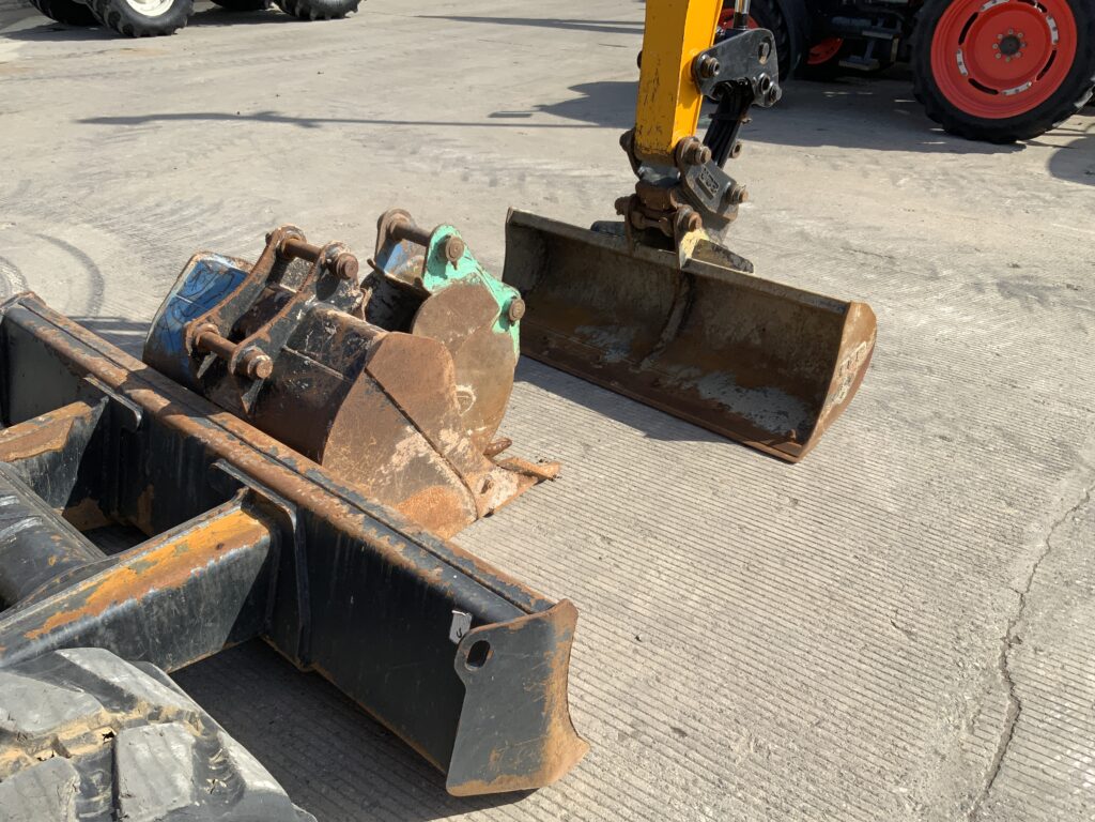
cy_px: 411
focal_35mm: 29
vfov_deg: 48.2
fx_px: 917
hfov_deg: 61.7
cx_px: 548
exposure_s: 1/1279
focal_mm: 3
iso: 16
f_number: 1.8
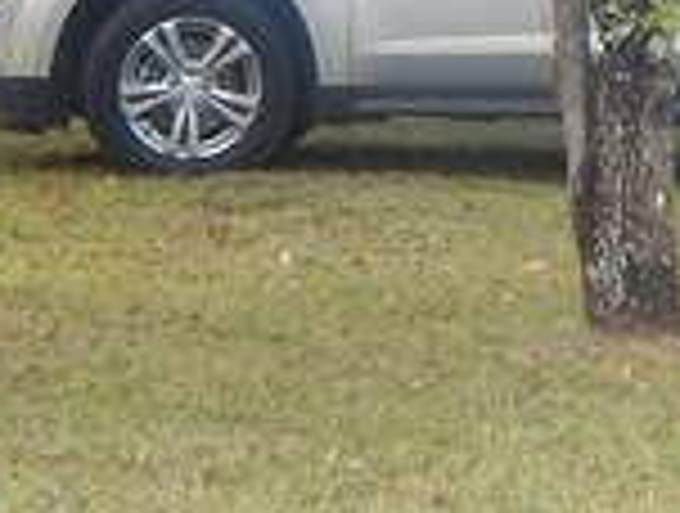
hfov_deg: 5.3
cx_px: 1315
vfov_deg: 4.1
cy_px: -410
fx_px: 7187
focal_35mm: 365
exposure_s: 1/160
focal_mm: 9.7
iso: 180
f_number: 3.8
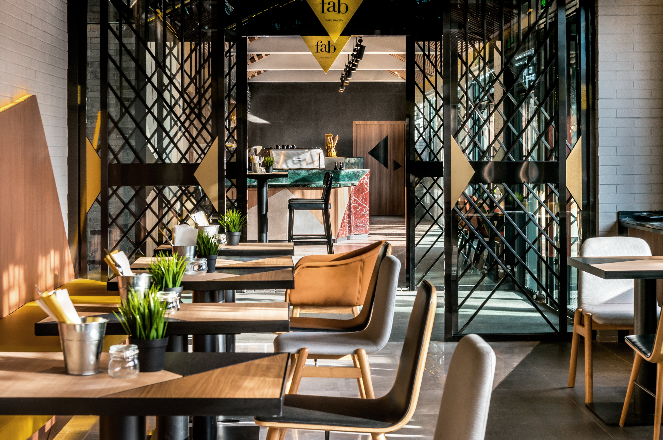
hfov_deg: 31.5
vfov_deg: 21.1
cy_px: 155
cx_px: 341
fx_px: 1177
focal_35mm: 64
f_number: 10
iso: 64
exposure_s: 1/4
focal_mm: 48
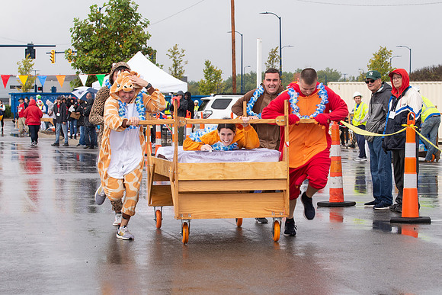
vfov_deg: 11.5
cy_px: 188
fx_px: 1465
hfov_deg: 17.2
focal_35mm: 119
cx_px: 257
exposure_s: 1/400
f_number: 7.1
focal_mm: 70
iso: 400
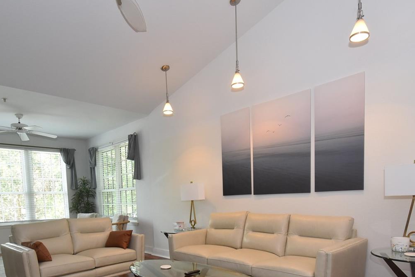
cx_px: 195
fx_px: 277
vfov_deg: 50.7
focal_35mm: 24
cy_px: 212
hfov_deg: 73.6
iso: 800
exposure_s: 1/80
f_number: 4.5
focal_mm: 10
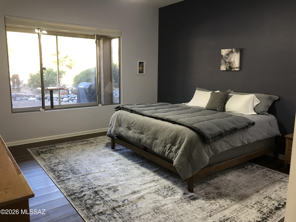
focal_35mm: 28
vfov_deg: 49.7
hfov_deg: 63.4
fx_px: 239
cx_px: 148
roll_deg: -1.0
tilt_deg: -9.2
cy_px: 111
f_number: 1.8
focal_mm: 3.99
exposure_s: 1/15
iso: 40
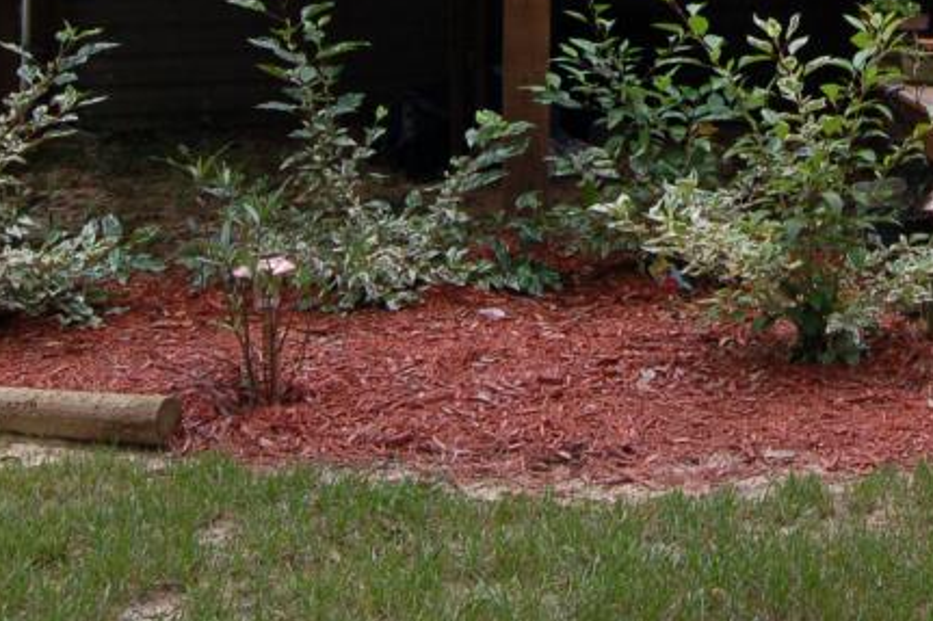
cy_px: -291
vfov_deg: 14.4
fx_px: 2306
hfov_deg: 22.4
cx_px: 823
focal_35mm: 89
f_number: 5.6
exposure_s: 1/125
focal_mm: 20
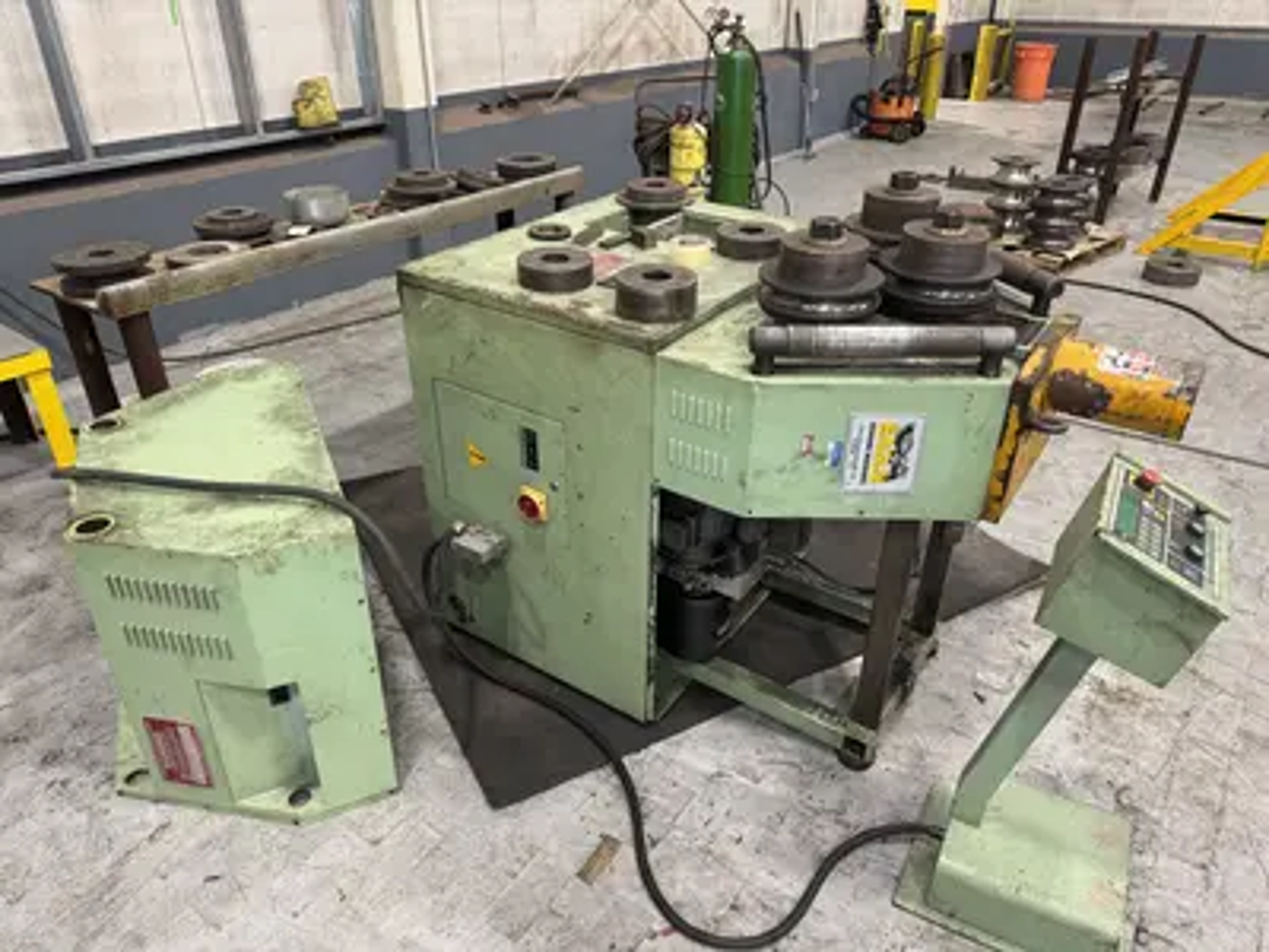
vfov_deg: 56.8
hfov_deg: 71.6
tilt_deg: -30.1
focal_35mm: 24
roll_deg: -0.2
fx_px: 880
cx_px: 634
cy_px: 476
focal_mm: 6.76
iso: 200
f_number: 1.78
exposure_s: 1/60
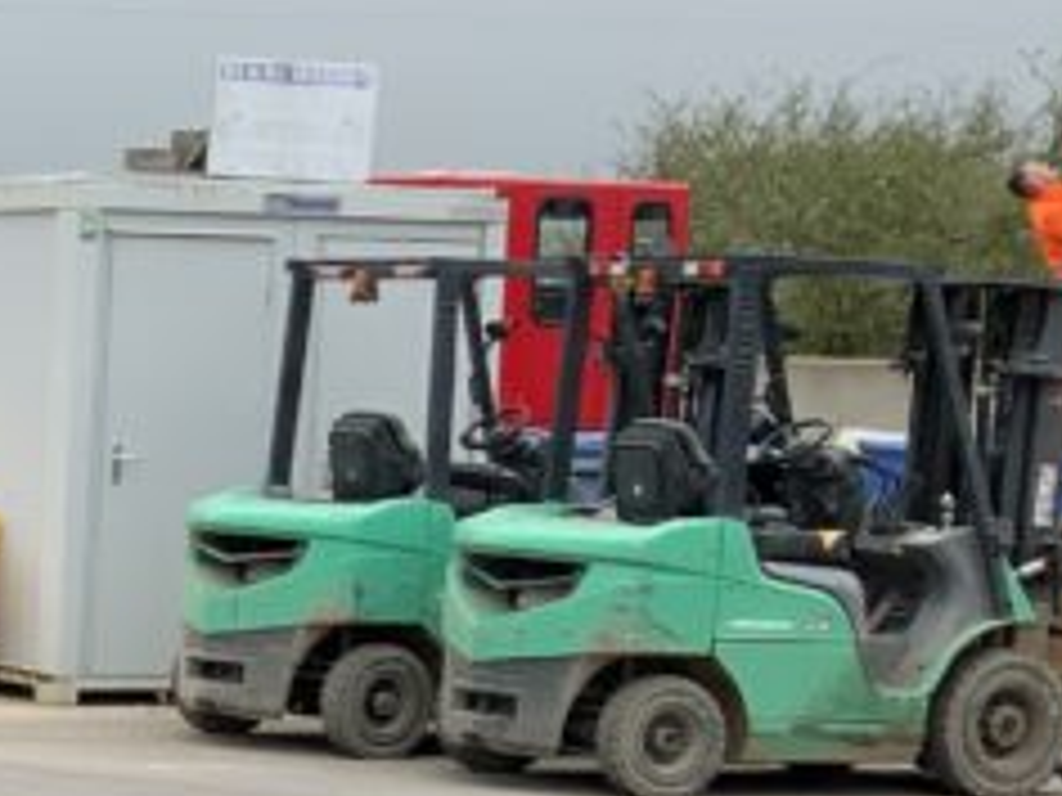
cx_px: -1040
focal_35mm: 126
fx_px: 3866
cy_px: 594
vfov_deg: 11.7
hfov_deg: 13.5
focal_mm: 3
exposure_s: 1/749
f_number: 1.8
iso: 16
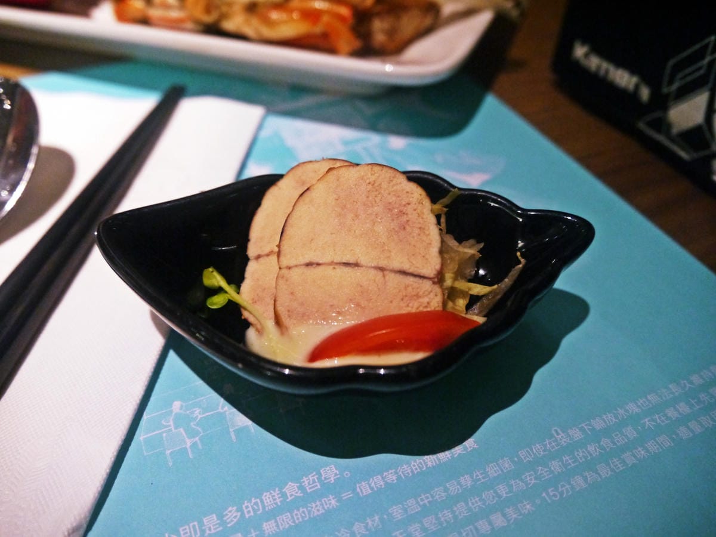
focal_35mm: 28
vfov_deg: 49.7
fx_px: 579
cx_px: 358
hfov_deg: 63.4
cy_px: 268
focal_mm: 14
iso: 1600
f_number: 3.5
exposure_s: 1/80
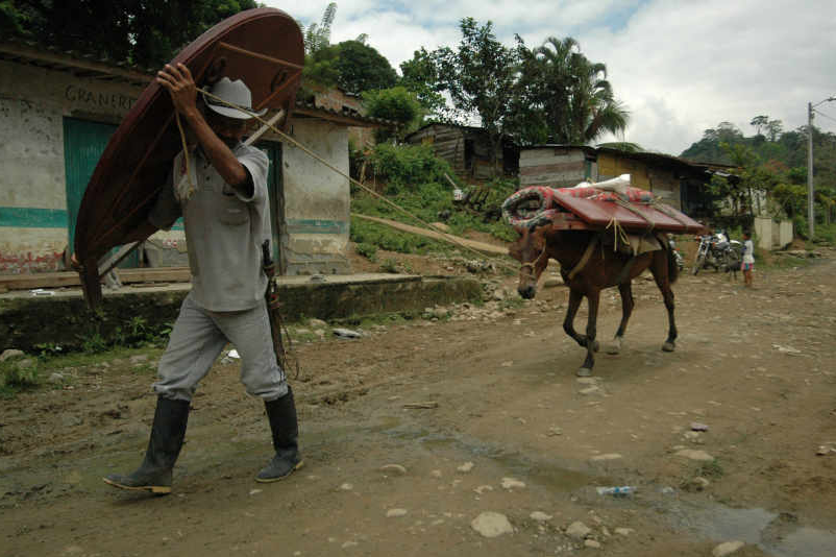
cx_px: 459
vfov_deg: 46.9
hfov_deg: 66.1
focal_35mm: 28
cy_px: 292
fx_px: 641
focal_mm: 15
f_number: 3.5
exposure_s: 1/8000
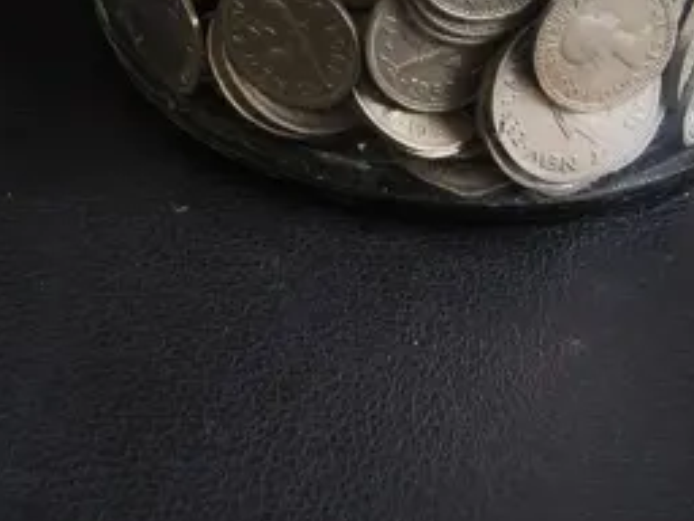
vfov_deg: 12.3
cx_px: -16
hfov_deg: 17.7
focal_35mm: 108
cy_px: -480
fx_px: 2165
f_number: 2
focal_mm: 2.87
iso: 100
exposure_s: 1/100
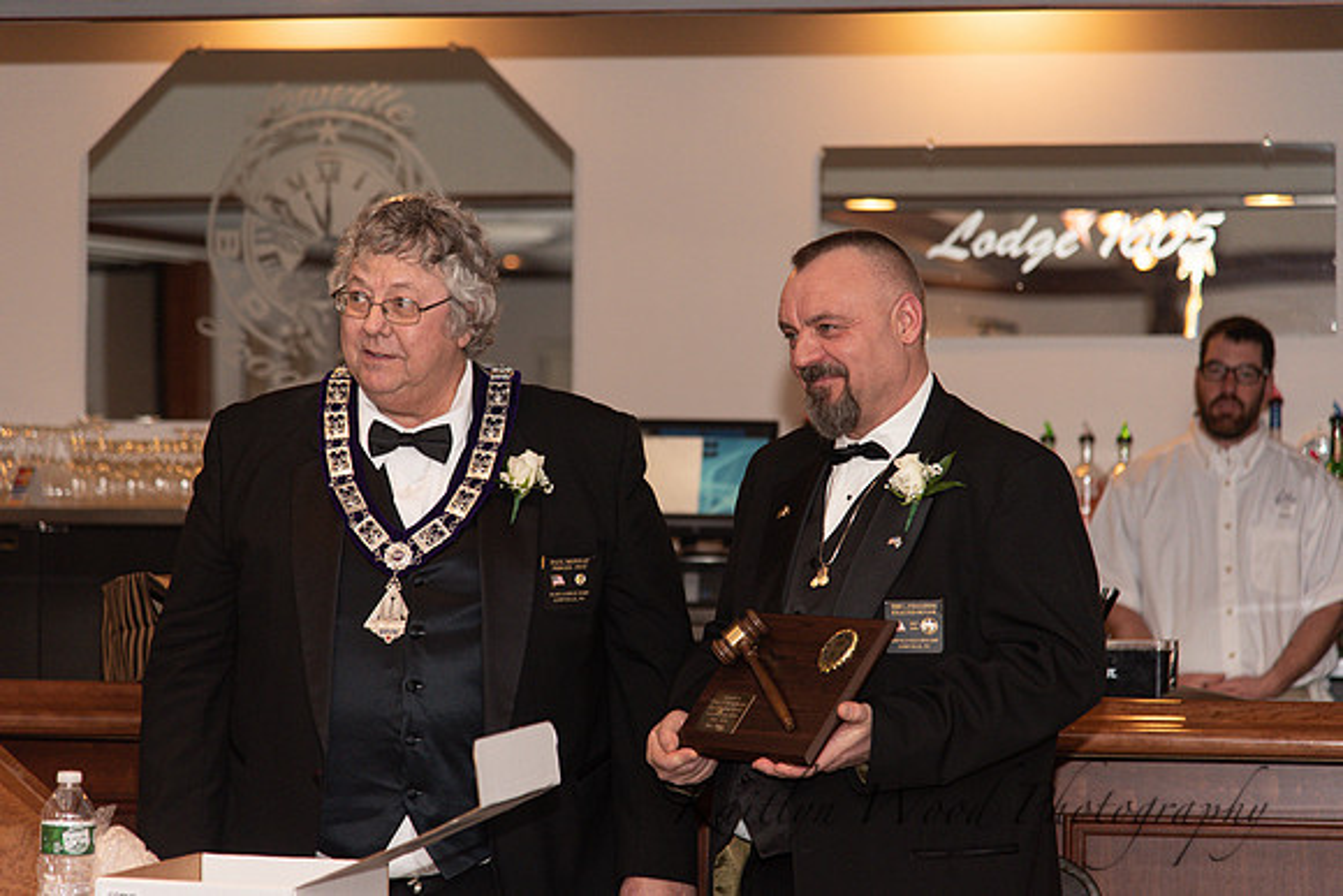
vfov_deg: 11.4
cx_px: 672
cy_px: 448
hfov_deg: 17.1
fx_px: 4478
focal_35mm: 120
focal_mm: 120
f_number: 4
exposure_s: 1/200
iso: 800
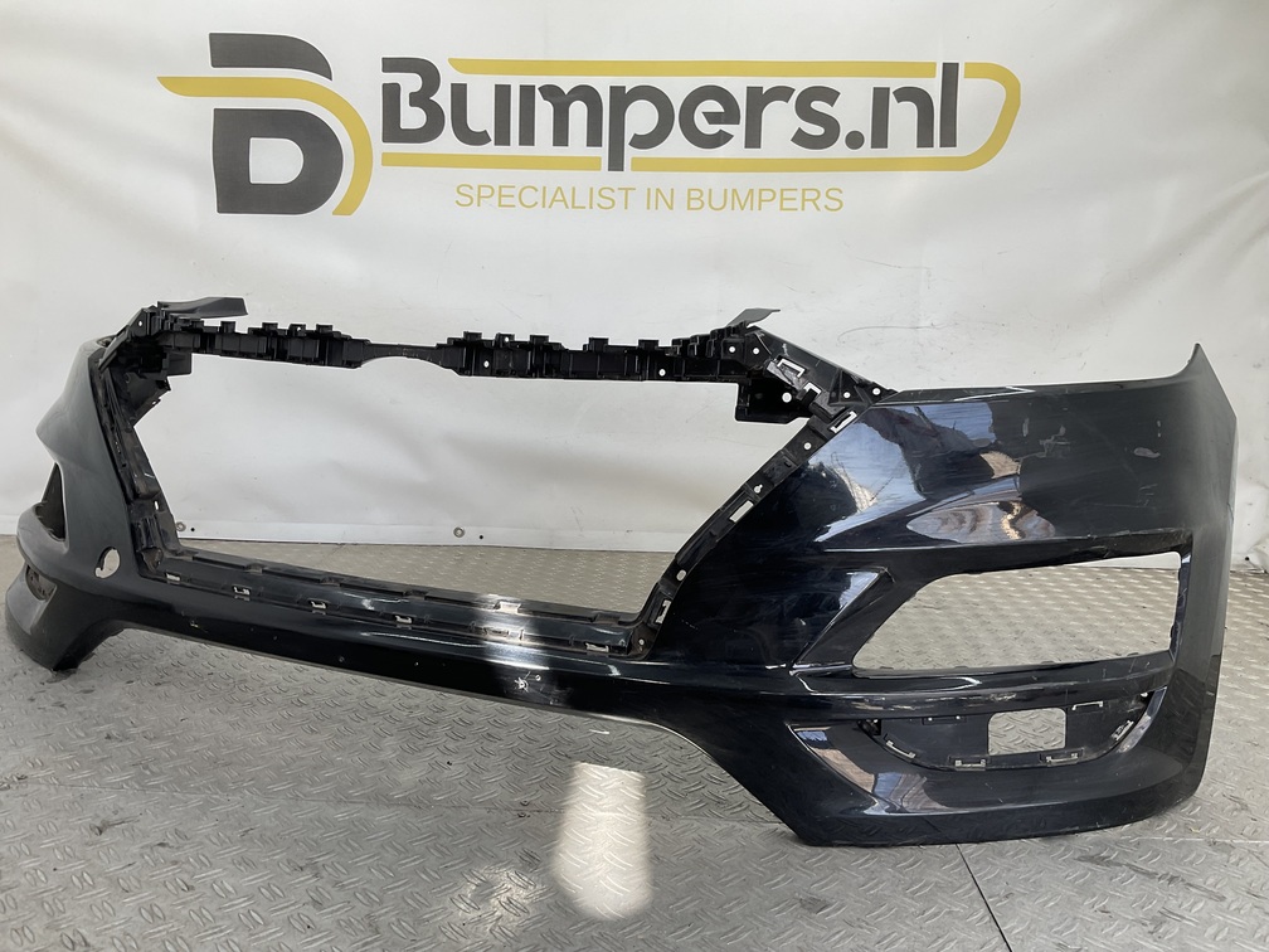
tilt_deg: -10.8
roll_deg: -2.3
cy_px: 476
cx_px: 634
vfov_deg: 48.2
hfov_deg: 61.7
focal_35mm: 29
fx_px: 1063
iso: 16
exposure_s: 1/136
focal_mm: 3
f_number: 1.8
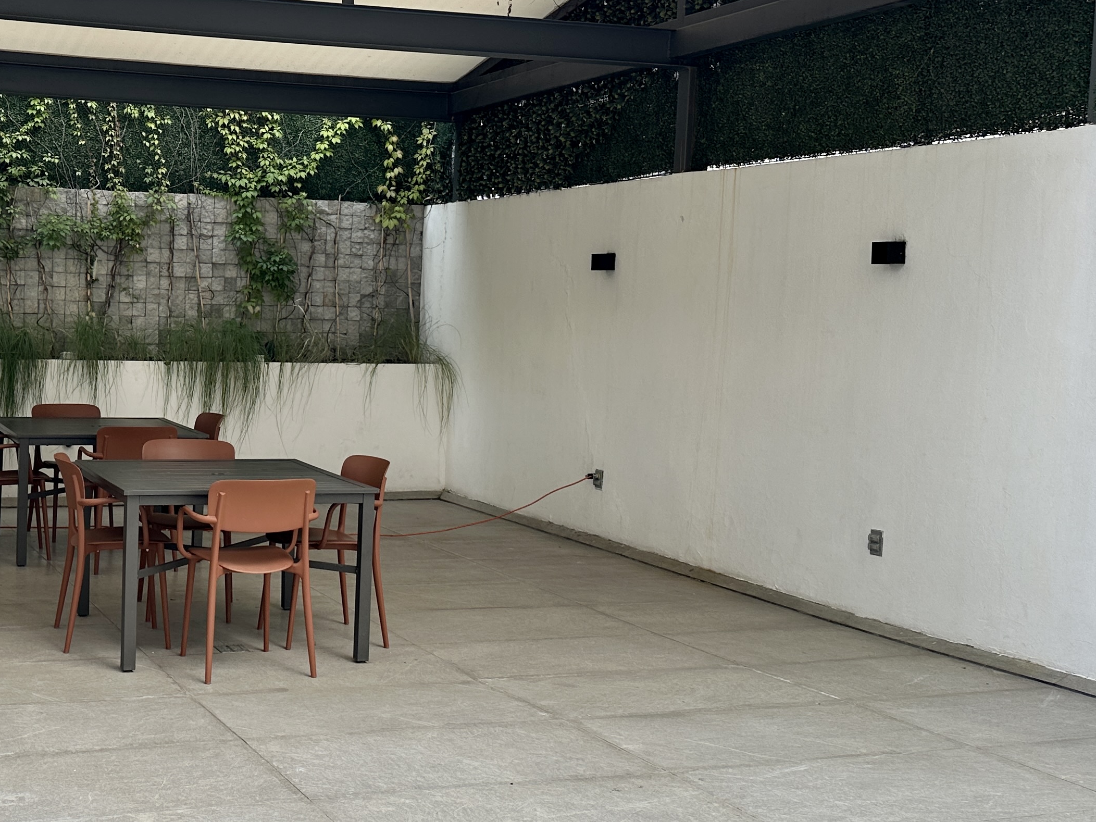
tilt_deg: -3.0
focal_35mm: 46
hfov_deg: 39.3
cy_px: 410
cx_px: 187
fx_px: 1456
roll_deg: -2.6
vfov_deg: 31.5
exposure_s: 1/172
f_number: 1.78
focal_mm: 6.86
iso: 64
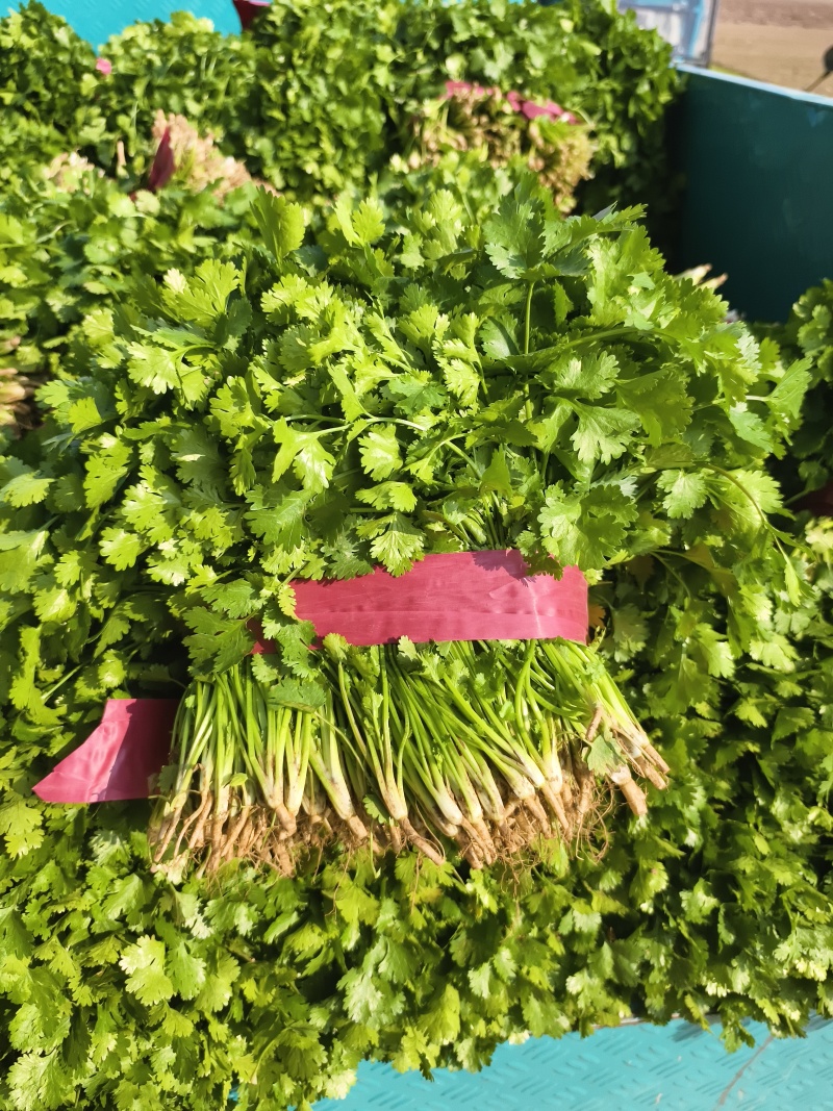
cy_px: 556
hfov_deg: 58.9
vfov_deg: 73.9
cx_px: 416
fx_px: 738
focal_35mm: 23
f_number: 1.57
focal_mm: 5.6
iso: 154
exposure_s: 1/4032
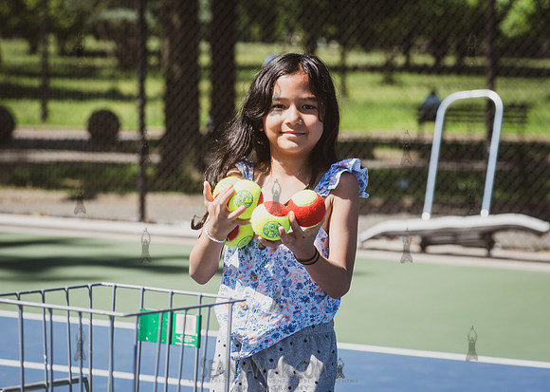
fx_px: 1988
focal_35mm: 127
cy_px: 212
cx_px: 231
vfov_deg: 11.2
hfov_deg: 15.7
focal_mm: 112
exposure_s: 1/1000
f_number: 5
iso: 200
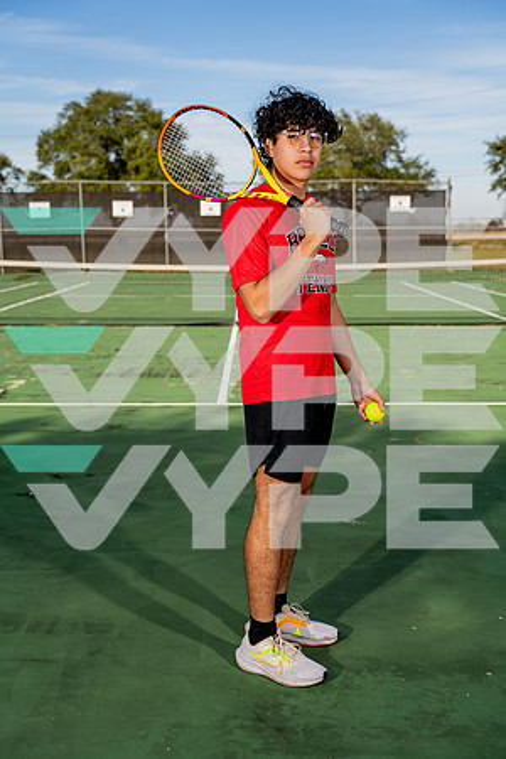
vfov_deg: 42.7
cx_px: 253
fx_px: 970
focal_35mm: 46
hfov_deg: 29.2
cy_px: 380
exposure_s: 1/1250
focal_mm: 46
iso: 100
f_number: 4
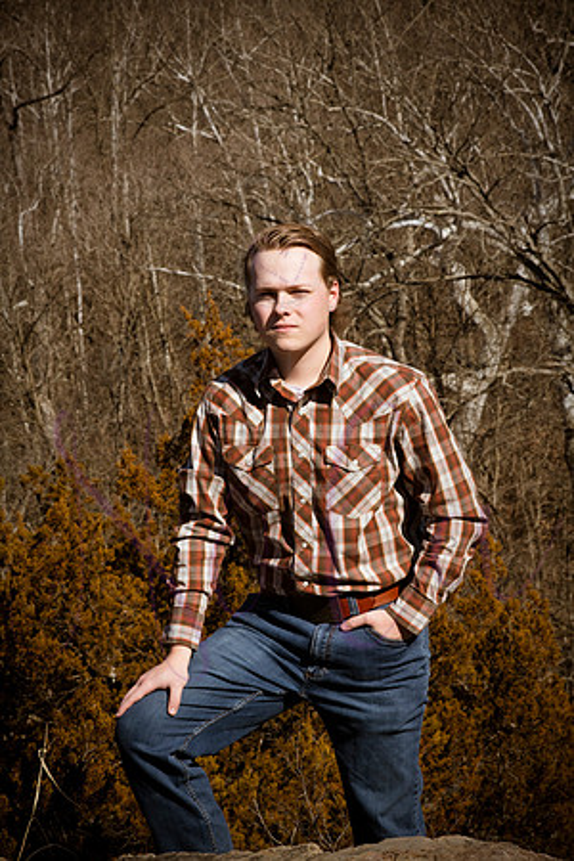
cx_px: 287
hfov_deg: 11.0
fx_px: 2989
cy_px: 430
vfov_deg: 16.4
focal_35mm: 125
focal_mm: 125
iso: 800
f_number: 22
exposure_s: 1/500
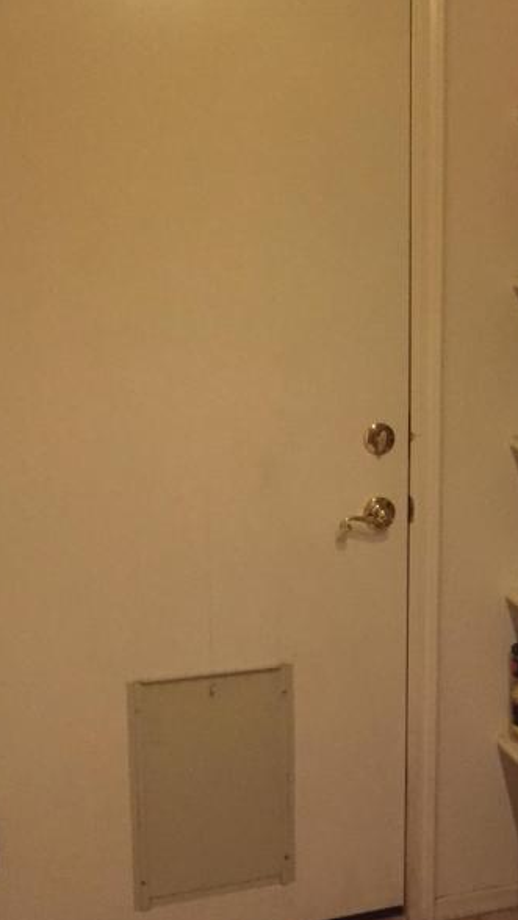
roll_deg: -1.5
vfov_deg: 37.8
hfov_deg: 20.7
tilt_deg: -14.0
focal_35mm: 55
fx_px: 1342
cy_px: 518
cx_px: 585
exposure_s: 1/30
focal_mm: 4.15
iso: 250
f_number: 2.2
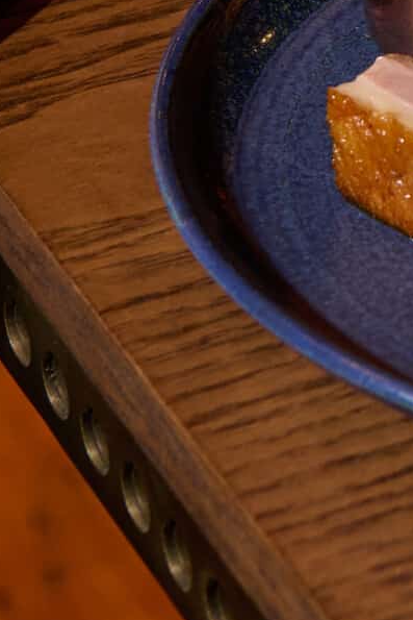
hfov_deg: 4.6
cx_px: 677
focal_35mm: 294
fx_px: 5056
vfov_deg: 6.9
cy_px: -413
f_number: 8
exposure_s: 1/50
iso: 800
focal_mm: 70
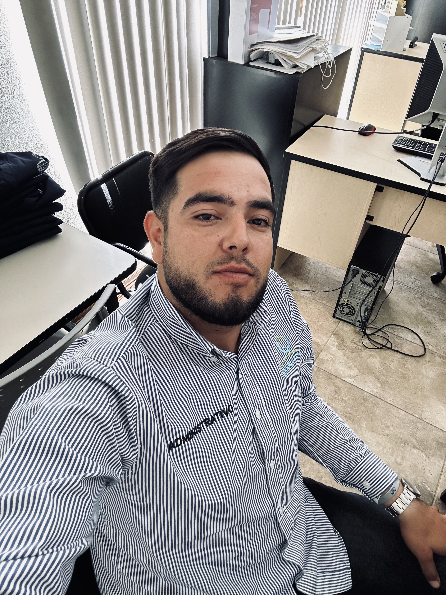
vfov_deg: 73.9
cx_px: 223
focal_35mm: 23
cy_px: 298
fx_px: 395
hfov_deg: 58.9
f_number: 1.9
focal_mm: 2.69
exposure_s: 1/60
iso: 160
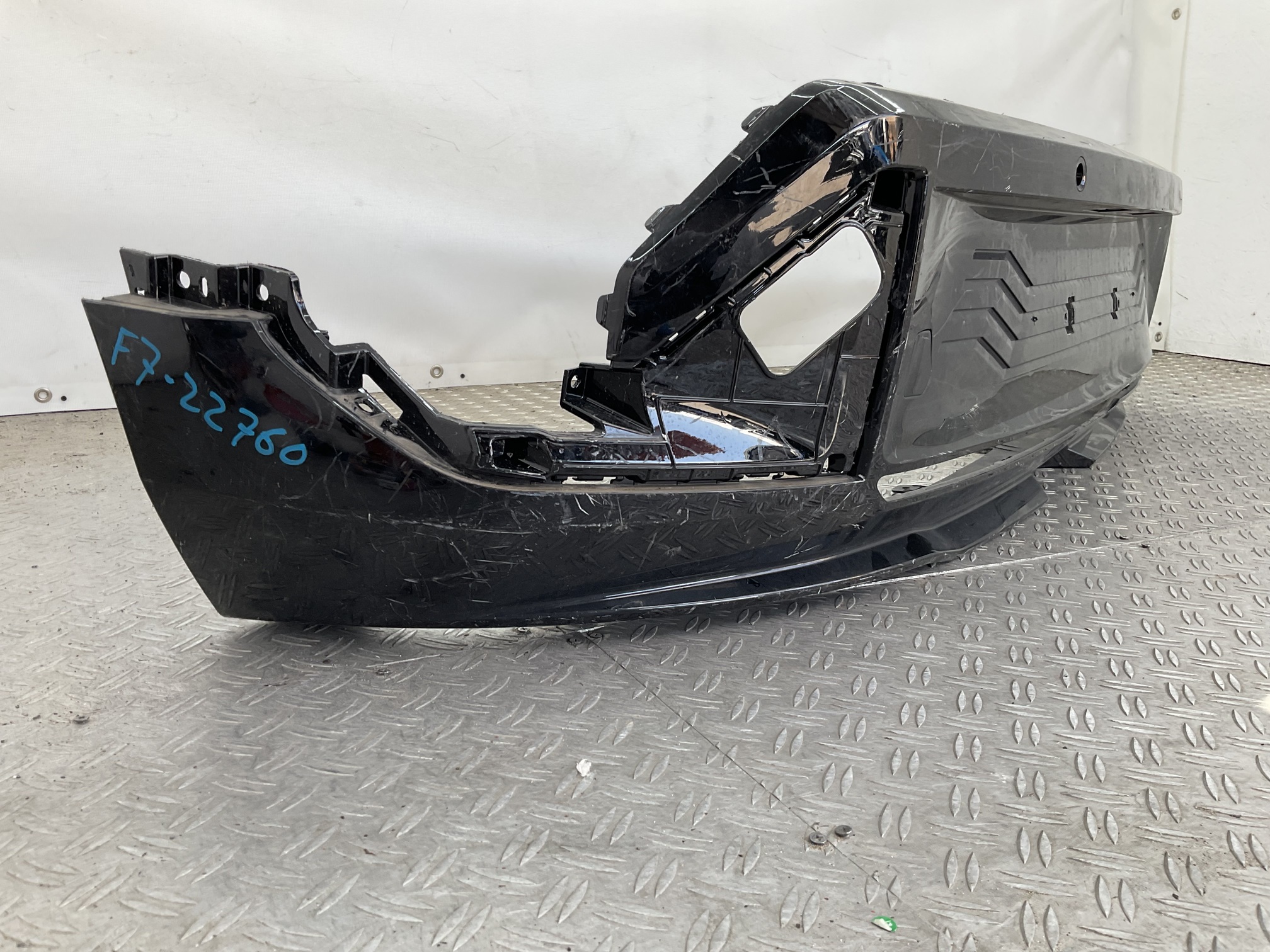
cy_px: 476
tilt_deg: -14.0
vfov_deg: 48.2
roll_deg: -2.3
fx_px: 1064
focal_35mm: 29
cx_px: 635
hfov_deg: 61.7
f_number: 1.8
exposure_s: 1/120
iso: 25
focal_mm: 3
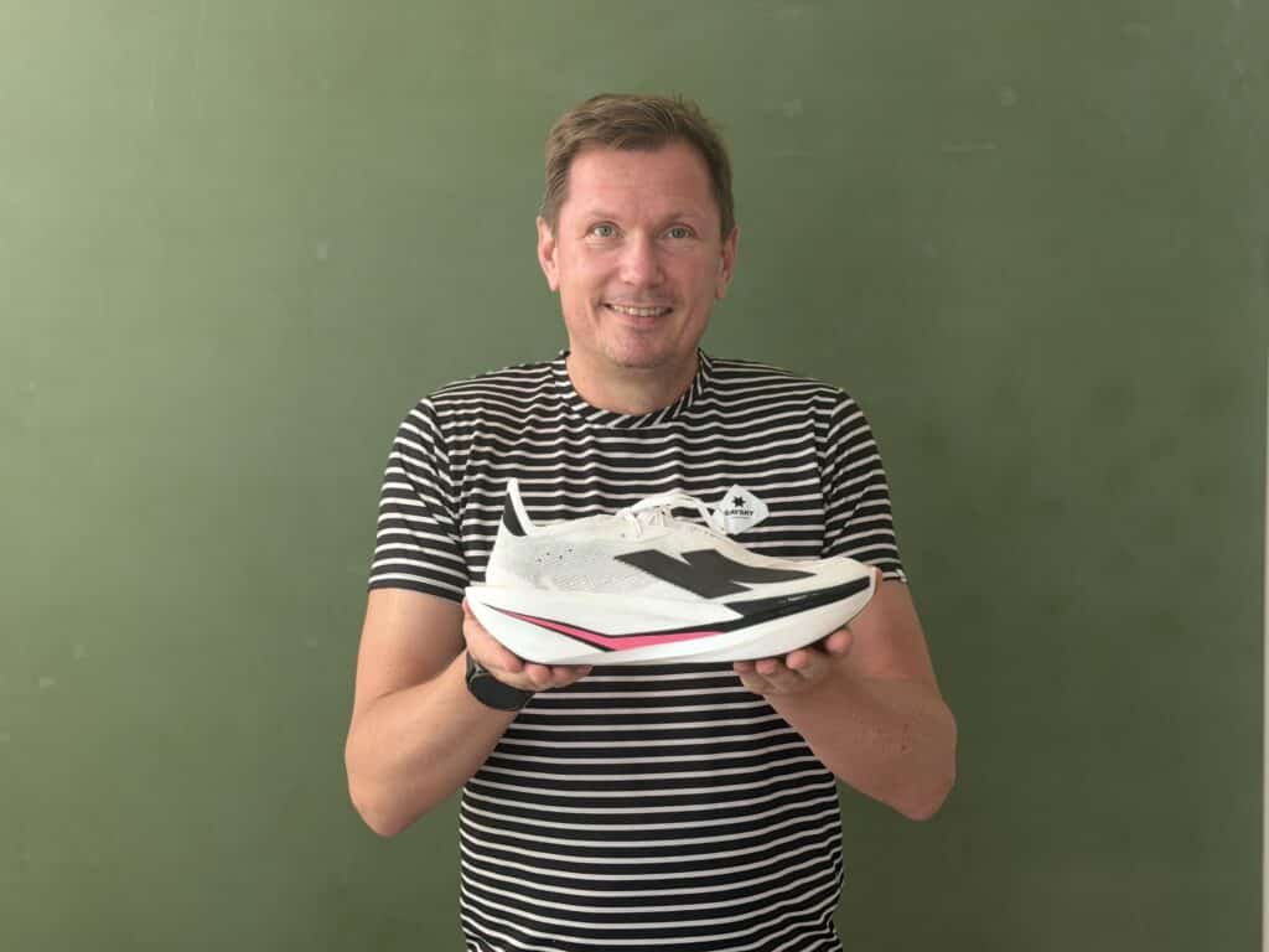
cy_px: 476
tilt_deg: -3.8
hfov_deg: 39.7
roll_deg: +1.5
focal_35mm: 48
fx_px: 1760
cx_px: 634
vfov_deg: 30.3
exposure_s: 1/61
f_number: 1.78
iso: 100
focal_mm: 6.76
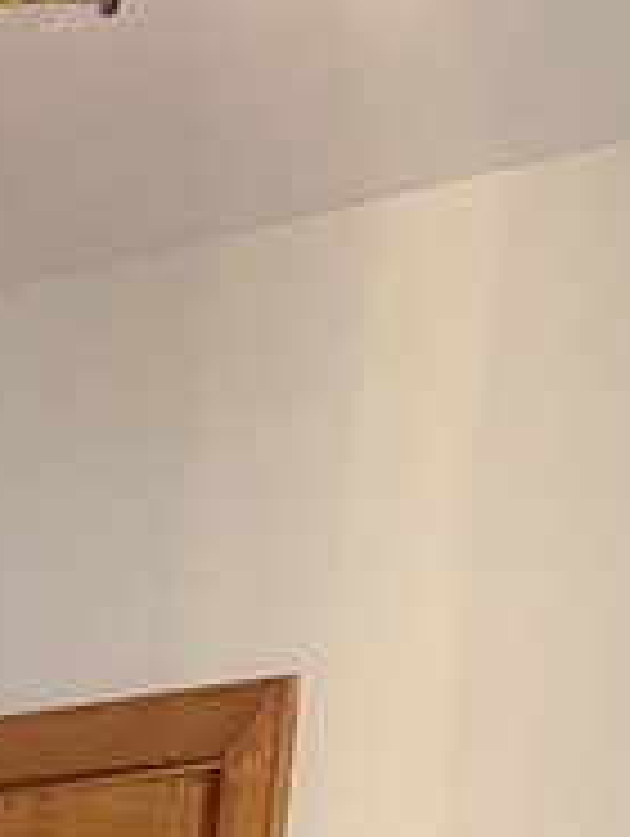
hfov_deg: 9.4
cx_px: -945
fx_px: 3365
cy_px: 2282
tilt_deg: -12.6
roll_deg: -1.4
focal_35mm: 139
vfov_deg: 10.9
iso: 640
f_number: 1.78
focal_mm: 6.76
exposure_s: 1/60
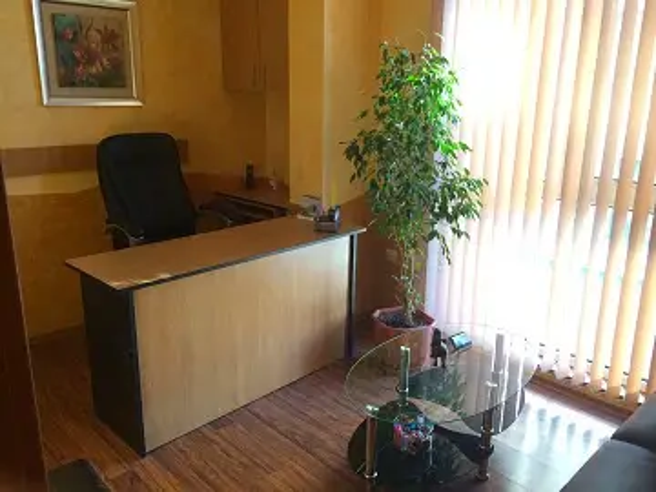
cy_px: 246
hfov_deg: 60.0
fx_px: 569
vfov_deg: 46.8
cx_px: 328
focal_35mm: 30
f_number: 2.2
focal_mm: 4.12
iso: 80
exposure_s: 1/33
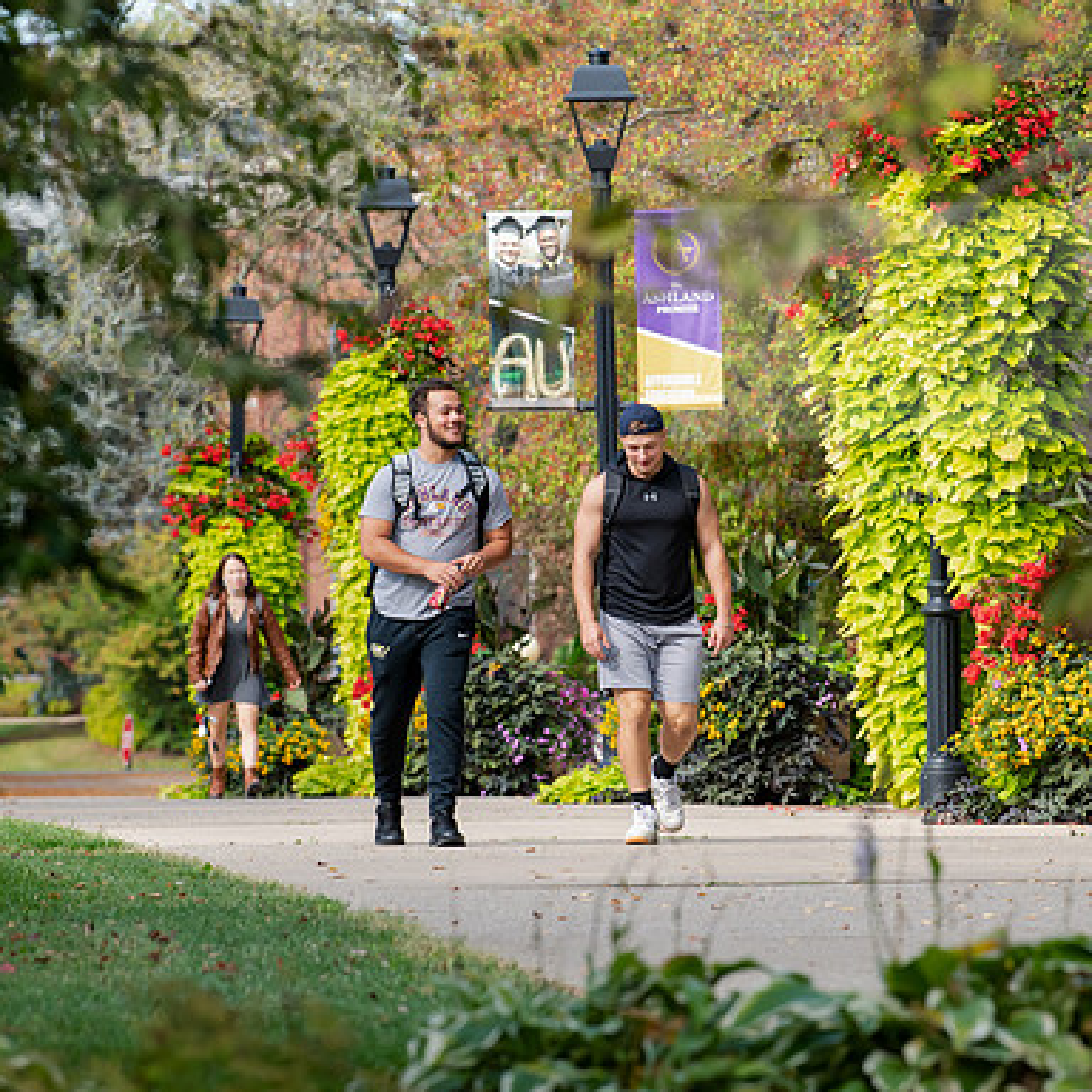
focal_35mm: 385
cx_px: 586
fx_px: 13741
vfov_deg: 4.6
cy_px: 547
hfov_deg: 4.6
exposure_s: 1/320
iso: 500
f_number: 9
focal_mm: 300
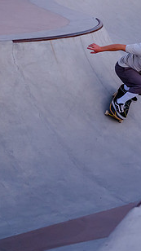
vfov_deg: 16.1
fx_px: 885
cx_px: 178
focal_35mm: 133
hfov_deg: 9.0
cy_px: 88
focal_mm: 55
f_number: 4
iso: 2000
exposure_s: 1/250
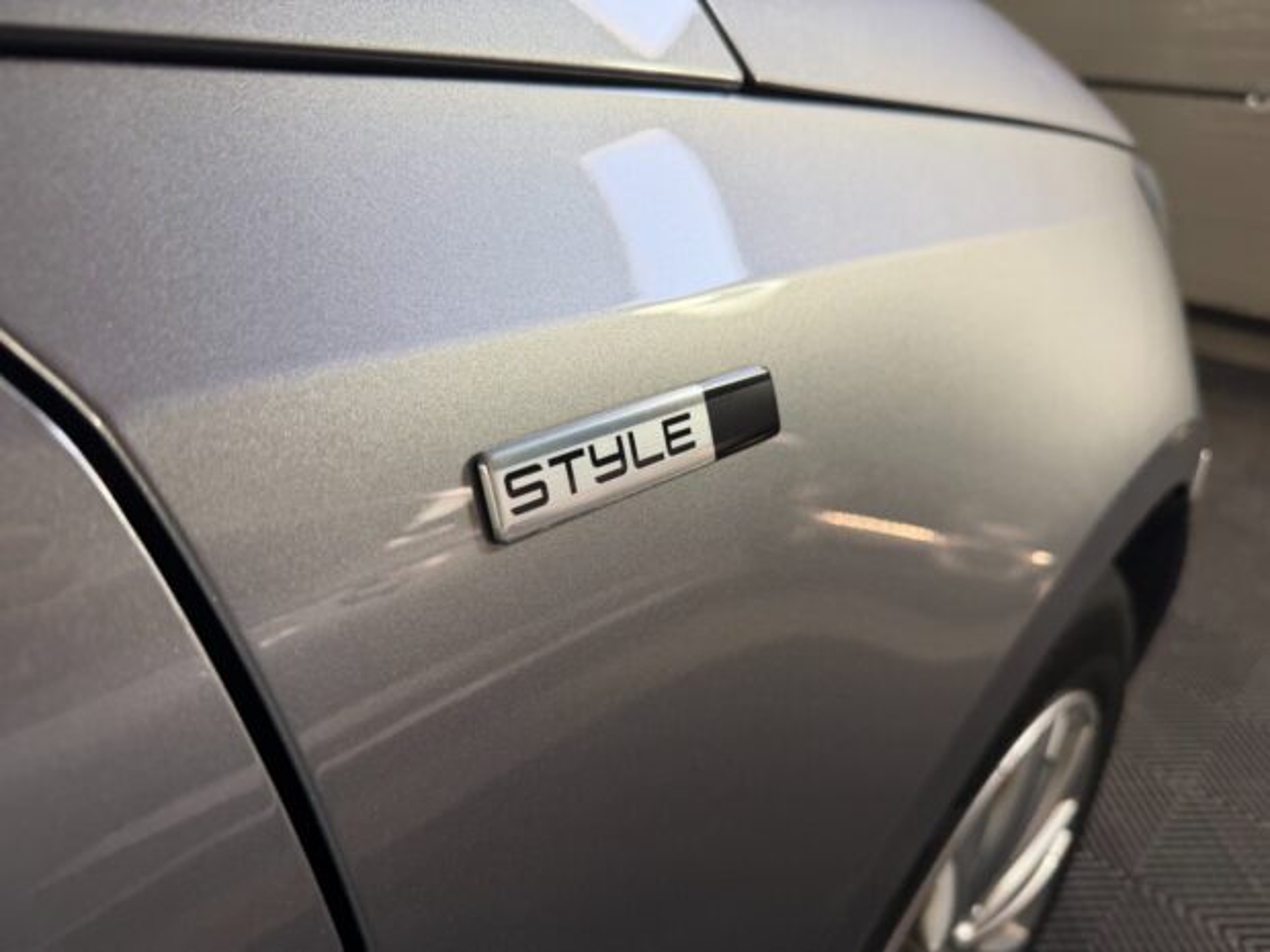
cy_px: 476
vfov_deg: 56.8
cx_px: 635
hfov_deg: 71.6
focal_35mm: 24
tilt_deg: -29.3
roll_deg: -0.6
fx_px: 881
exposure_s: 1/121
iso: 125
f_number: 1.78
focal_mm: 6.76
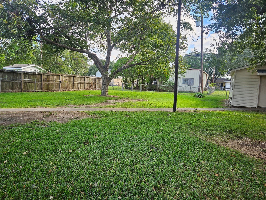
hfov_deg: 73.9
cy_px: 100
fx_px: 177
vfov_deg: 58.9
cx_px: 133
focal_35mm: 23
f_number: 1.8
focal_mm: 5.4
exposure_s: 1/240
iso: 25
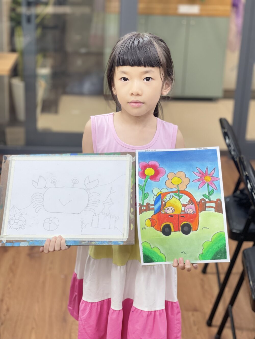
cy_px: 170
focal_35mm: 64
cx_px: 128
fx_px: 629
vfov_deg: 30.3
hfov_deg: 22.9
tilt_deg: -18.5
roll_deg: -2.1
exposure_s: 1/100
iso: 125
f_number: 2.2
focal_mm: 7.5
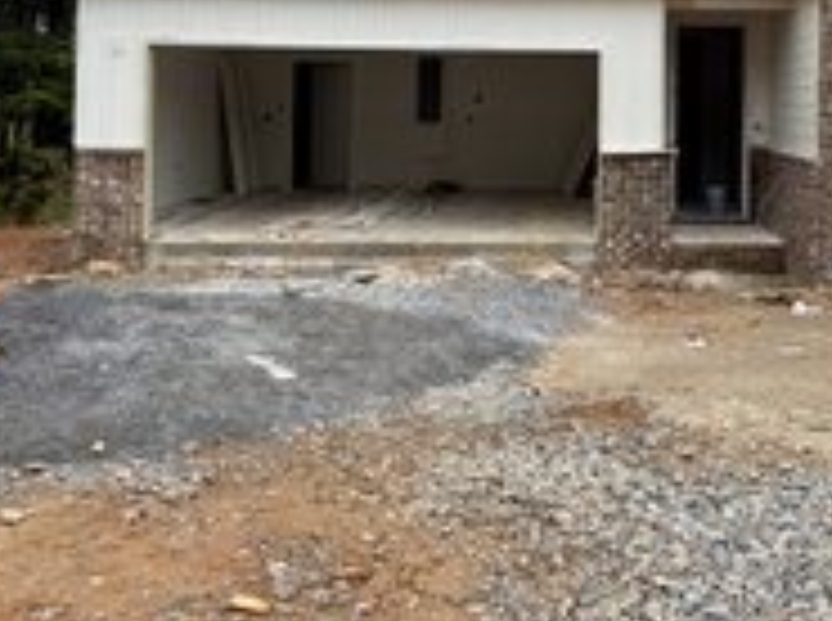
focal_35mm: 52
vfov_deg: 26.9
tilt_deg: +2.3
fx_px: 1247
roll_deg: -0.7
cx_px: 616
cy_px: 58
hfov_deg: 36.1
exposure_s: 1/2370
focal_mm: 6.76
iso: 80
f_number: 1.78
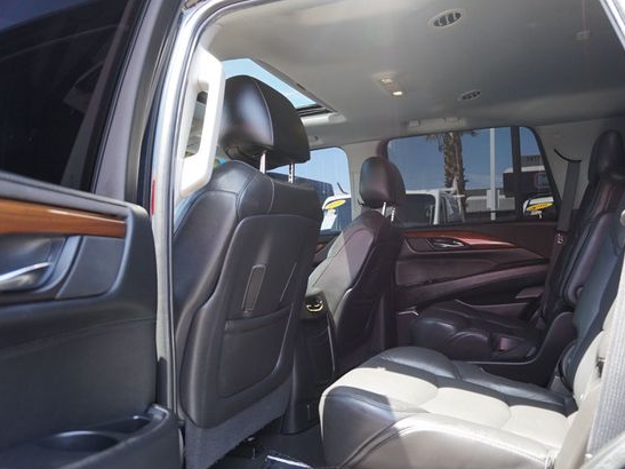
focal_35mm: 27
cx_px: 362
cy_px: 243
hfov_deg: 65.0
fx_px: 487
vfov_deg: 51.3
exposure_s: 1/60
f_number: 4
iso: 160
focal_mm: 16
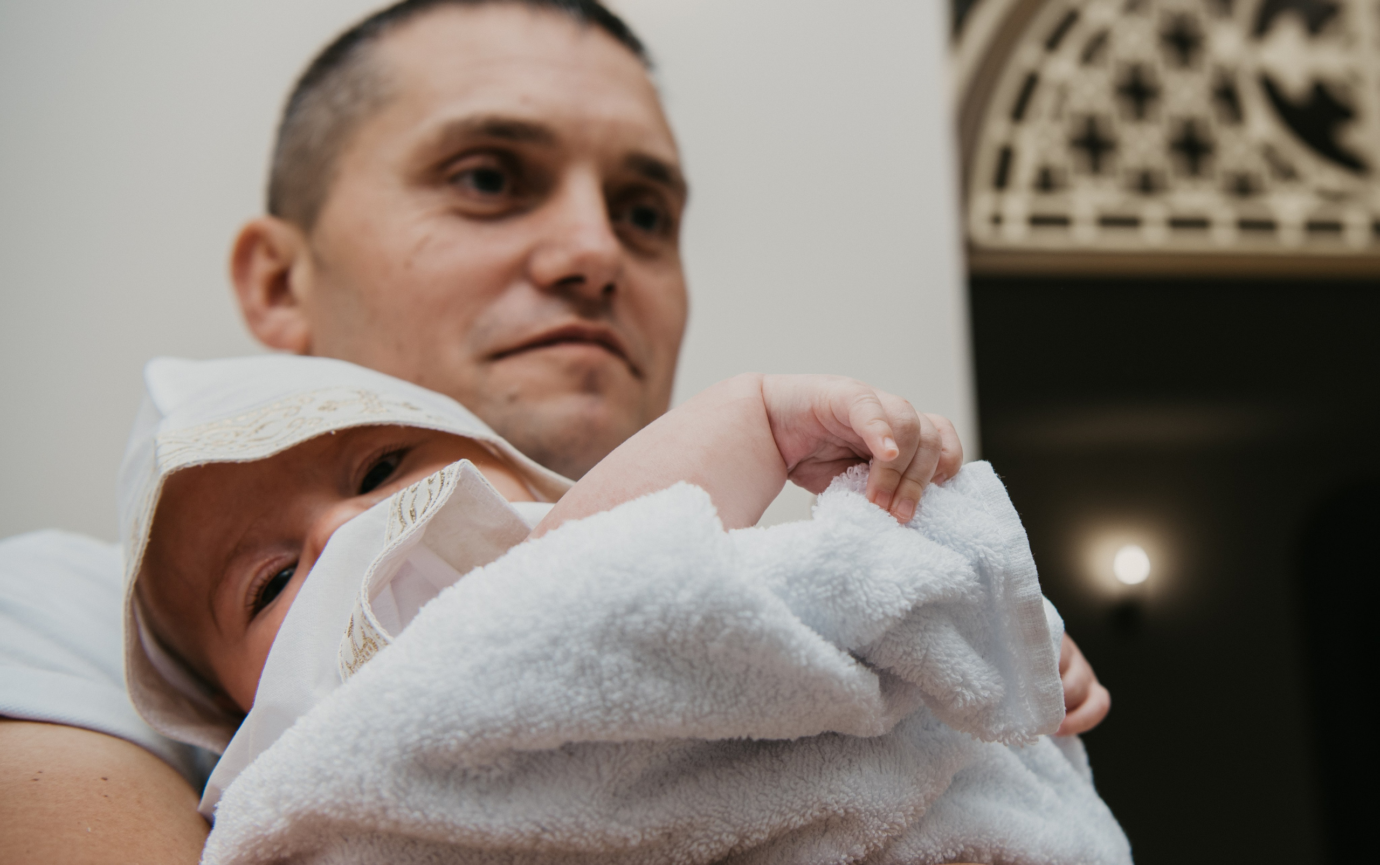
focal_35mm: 50
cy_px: 399
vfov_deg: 26.1
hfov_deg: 40.3
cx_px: 883
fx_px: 1865
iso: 125
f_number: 4
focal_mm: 38
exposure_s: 1/160
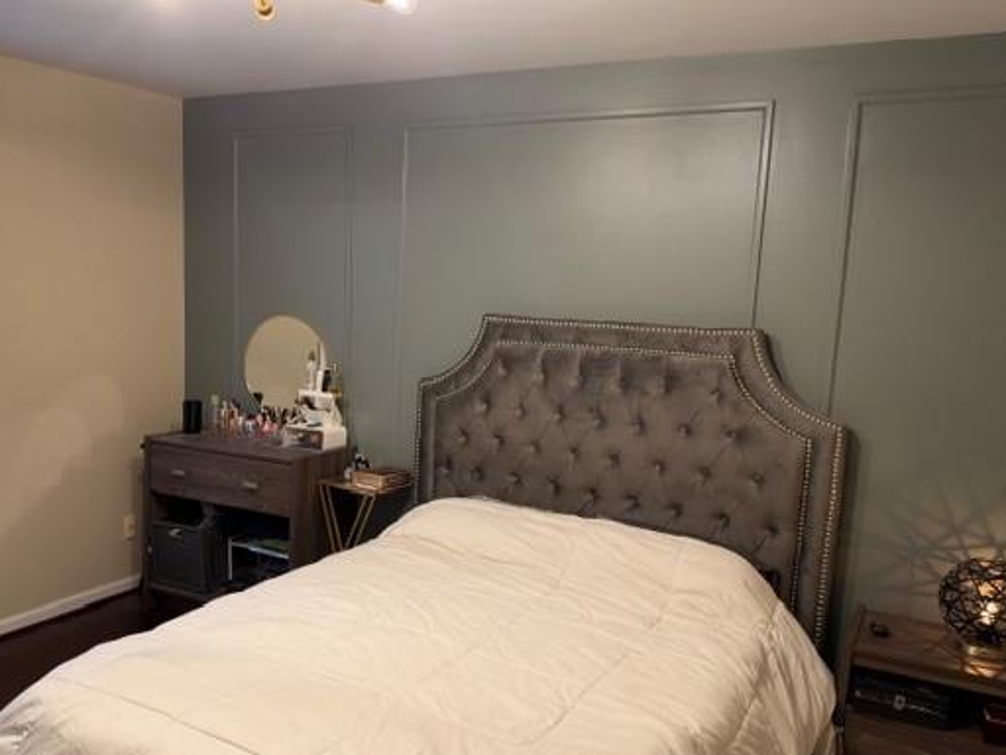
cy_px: 407
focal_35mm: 30
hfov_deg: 59.7
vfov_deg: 46.8
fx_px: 872
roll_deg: -2.1
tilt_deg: -7.7
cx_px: 436
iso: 200
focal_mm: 6.93
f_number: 1.48
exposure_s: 1/60
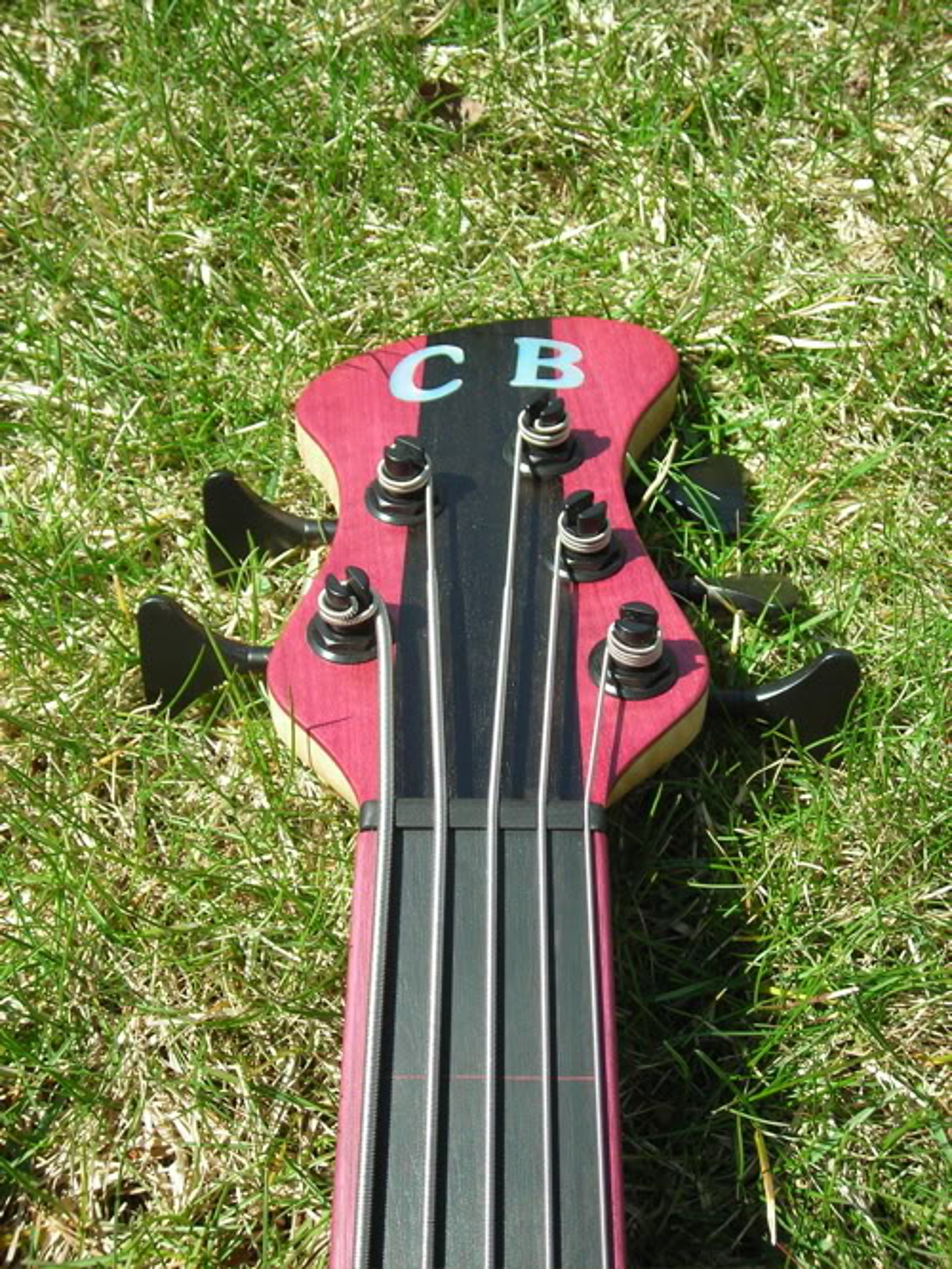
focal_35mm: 47
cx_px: 476
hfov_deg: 30.9
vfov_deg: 40.4
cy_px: 634
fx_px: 1722
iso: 50
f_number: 3.4
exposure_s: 1/300
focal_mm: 7.8
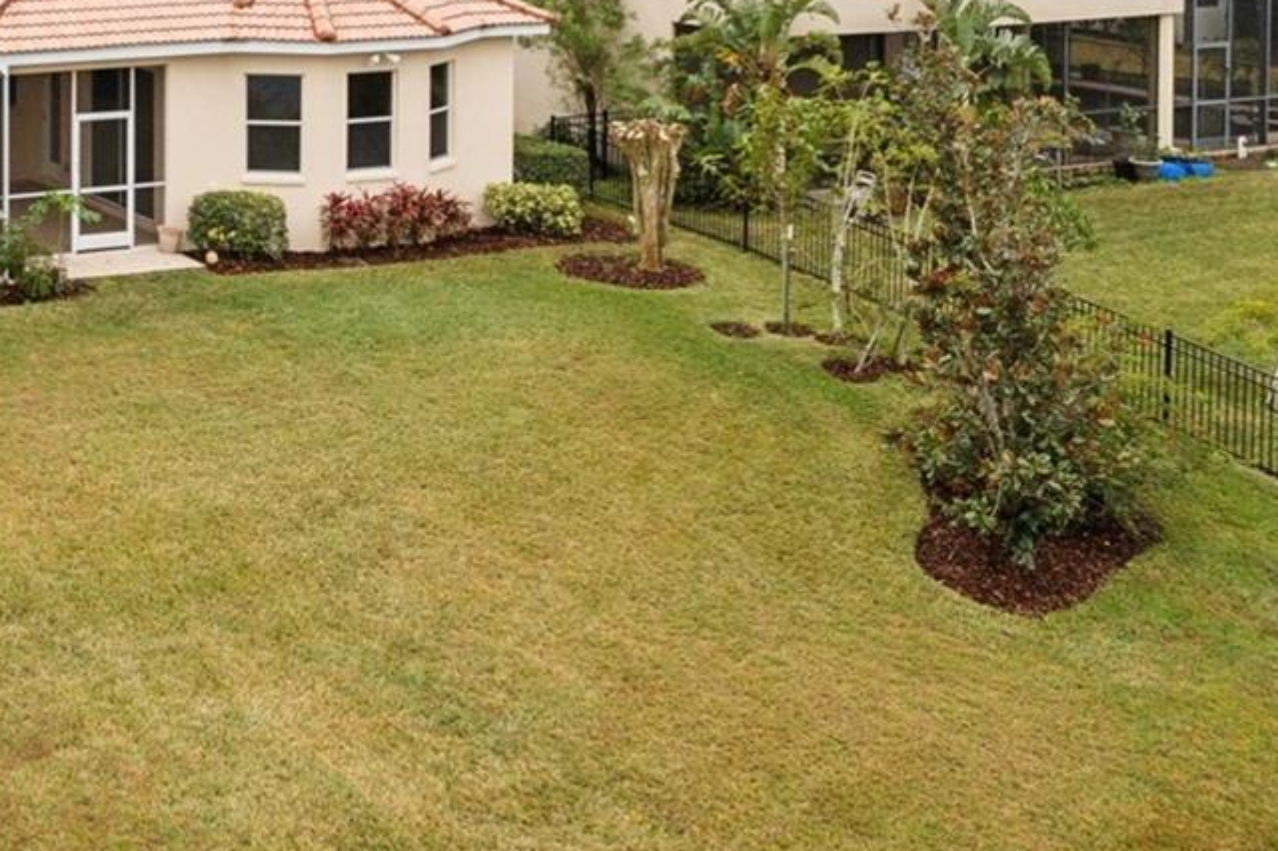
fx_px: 1951
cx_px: -54
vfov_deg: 24.0
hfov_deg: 32.7
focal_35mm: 55
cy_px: 109
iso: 100
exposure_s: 1/1250
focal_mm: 8.4
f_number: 2.8
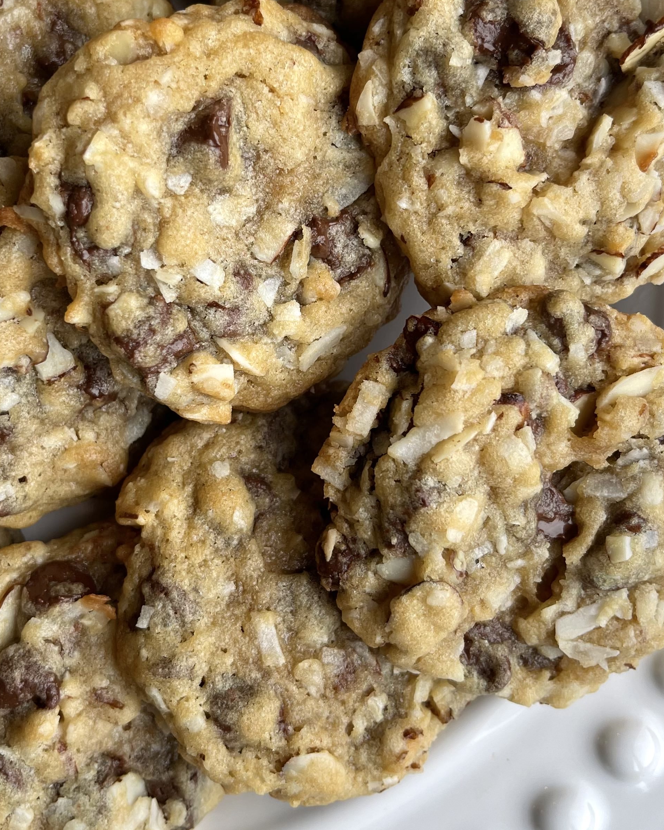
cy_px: 342
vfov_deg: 42.7
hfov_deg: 34.8
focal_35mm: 43
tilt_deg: -89.7
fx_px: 1056
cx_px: 268
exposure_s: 1/120
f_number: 1.6
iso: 40
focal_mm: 5.1
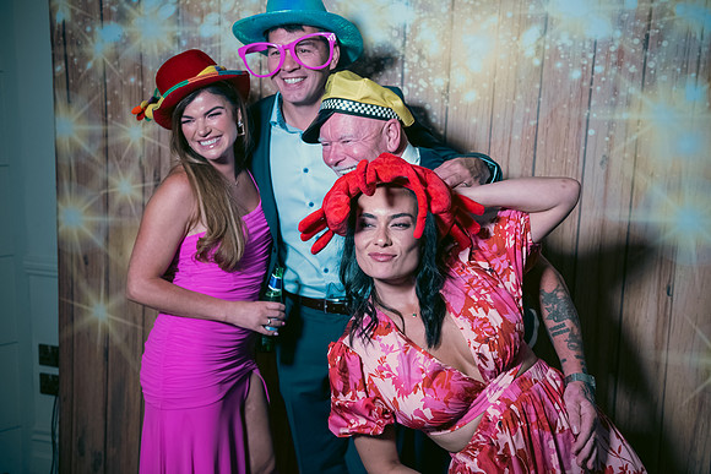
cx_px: 356
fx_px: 790
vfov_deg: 33.4
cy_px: 237
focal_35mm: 40
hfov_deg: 48.4
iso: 800
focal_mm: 40
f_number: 3.5
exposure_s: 1/160
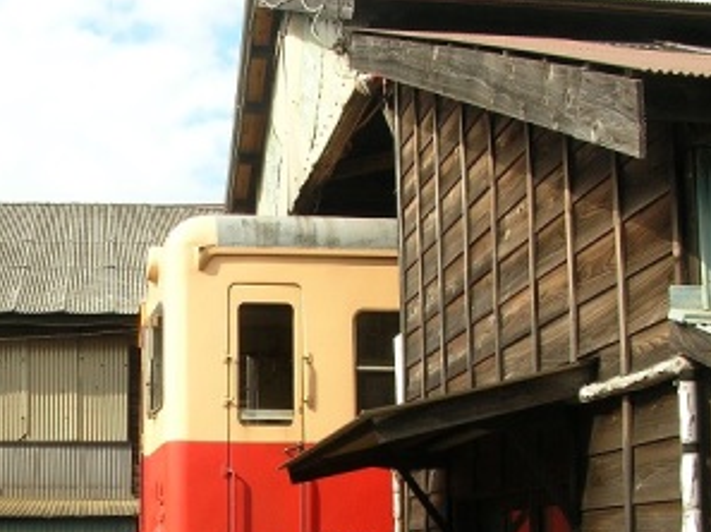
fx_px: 1210
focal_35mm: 59
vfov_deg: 24.3
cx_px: 175
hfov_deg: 32.1
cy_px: 436
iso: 50
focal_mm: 5.8
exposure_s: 1/156
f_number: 5.6
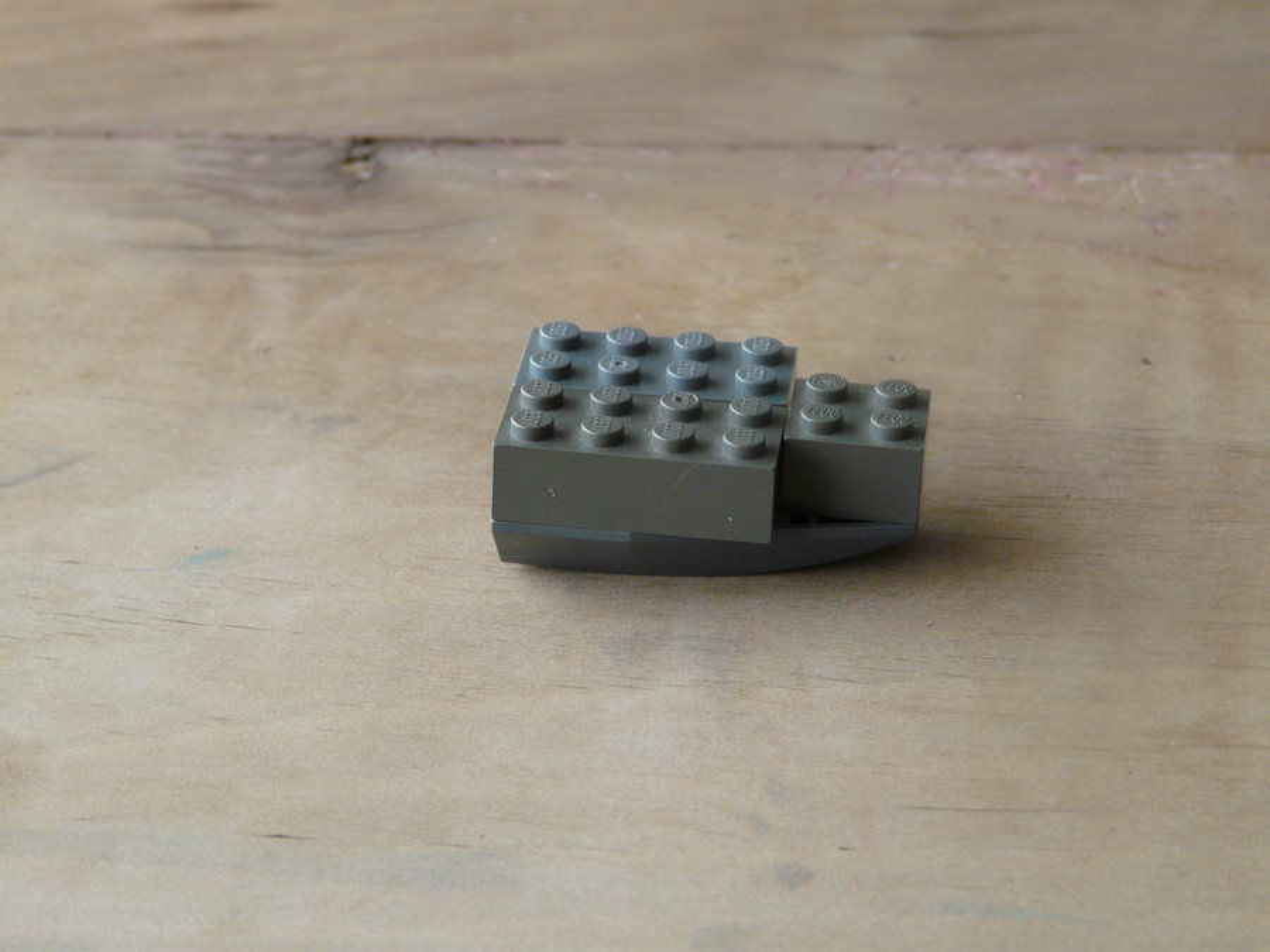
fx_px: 3889
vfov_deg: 14.0
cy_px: 476
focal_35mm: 106
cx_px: 635
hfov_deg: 18.5
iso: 200
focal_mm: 17.5
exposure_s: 1/10
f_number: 3.6
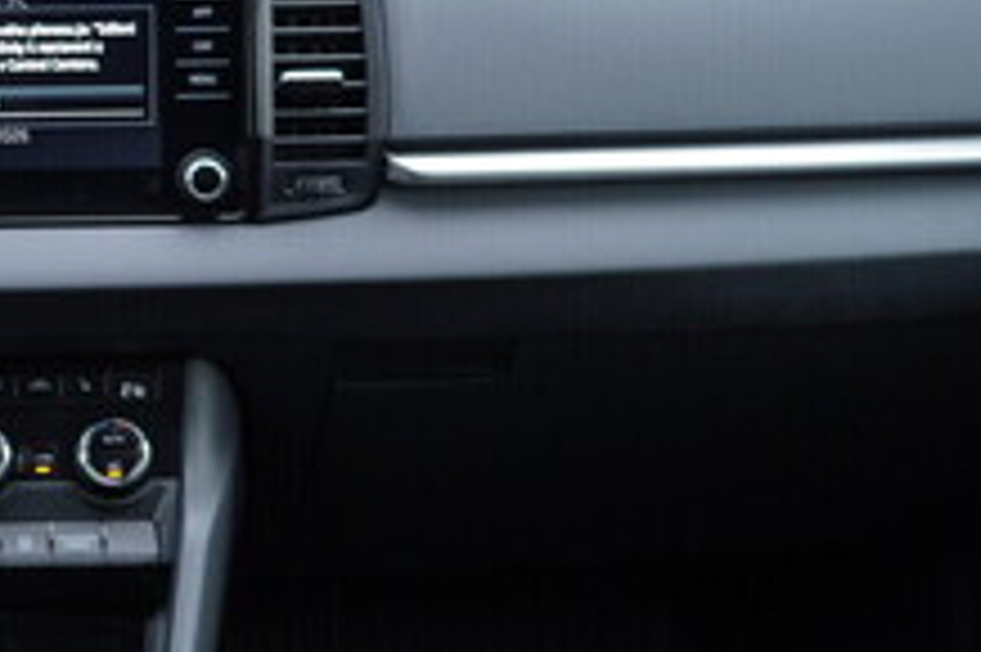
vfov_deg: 15.0
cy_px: 286
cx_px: -72
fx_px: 2478
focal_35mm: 91
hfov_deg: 21.4
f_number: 2.8
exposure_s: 1/40
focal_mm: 24
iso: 250
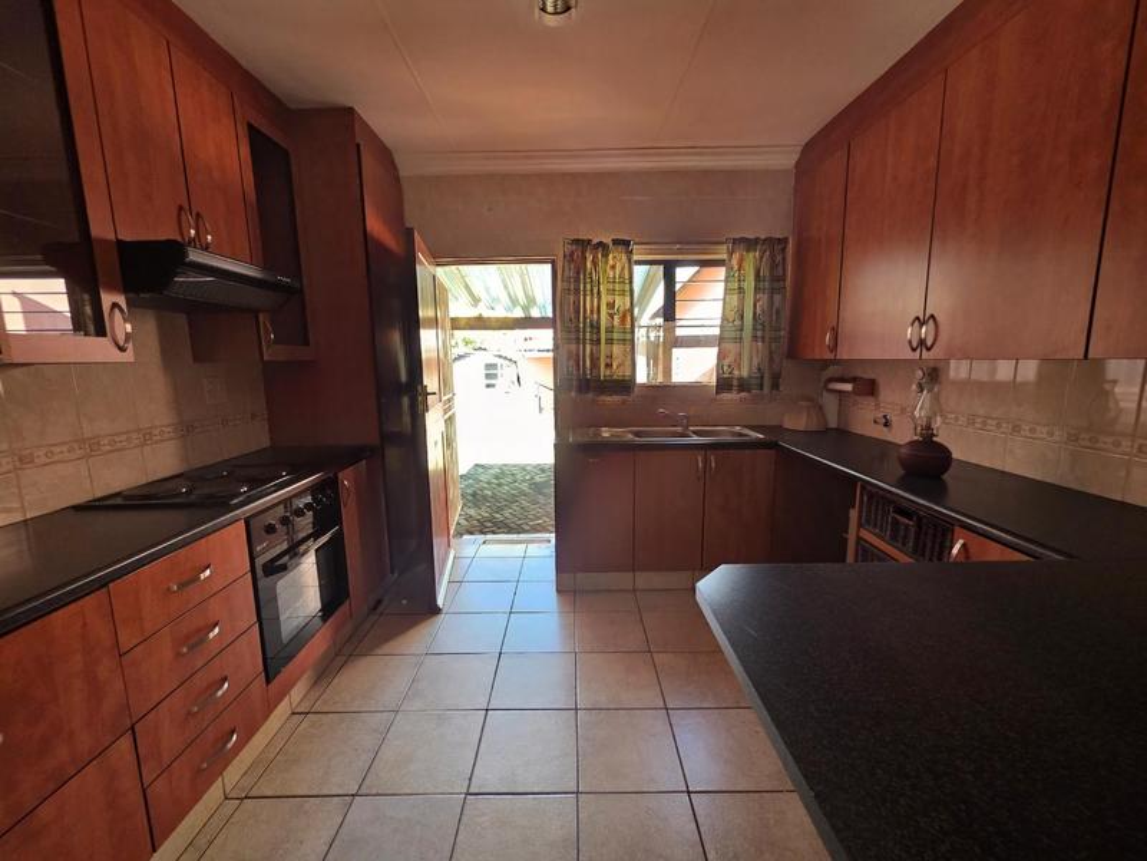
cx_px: 574
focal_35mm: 13
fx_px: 431
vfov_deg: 89.9
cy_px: 430
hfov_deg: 106.2
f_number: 1.9
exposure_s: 1/101
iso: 200
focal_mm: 2.2
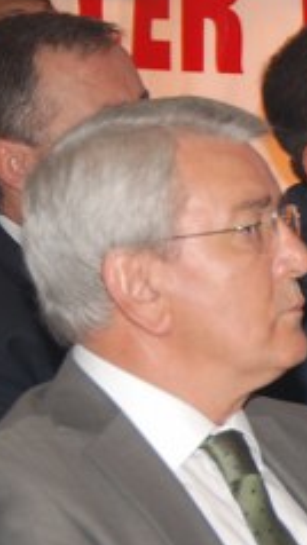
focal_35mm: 275
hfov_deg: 4.3
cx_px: 671
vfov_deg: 7.8
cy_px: 411
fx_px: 3977
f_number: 4.8
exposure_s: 1/60
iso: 200
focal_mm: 52
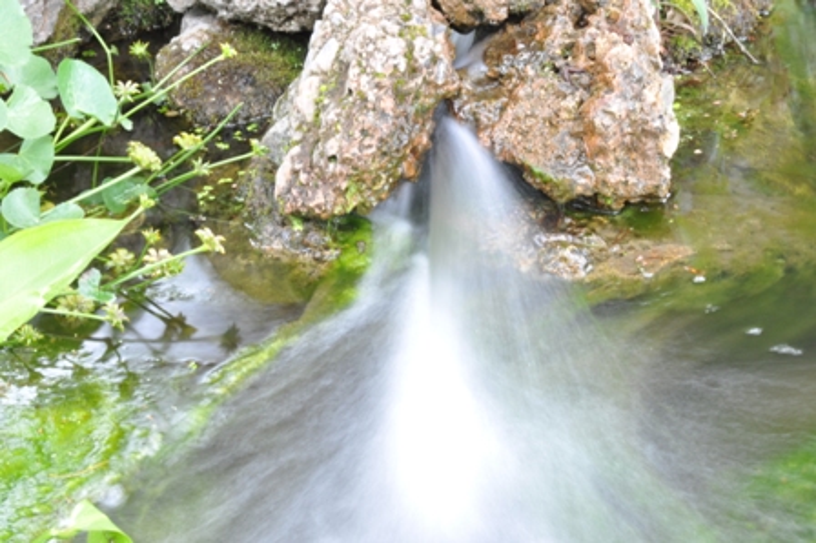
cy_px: 272
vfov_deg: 10.1
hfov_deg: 15.2
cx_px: 408
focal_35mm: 135
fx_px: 3058
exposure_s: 1/1.3
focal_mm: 90
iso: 280
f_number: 32
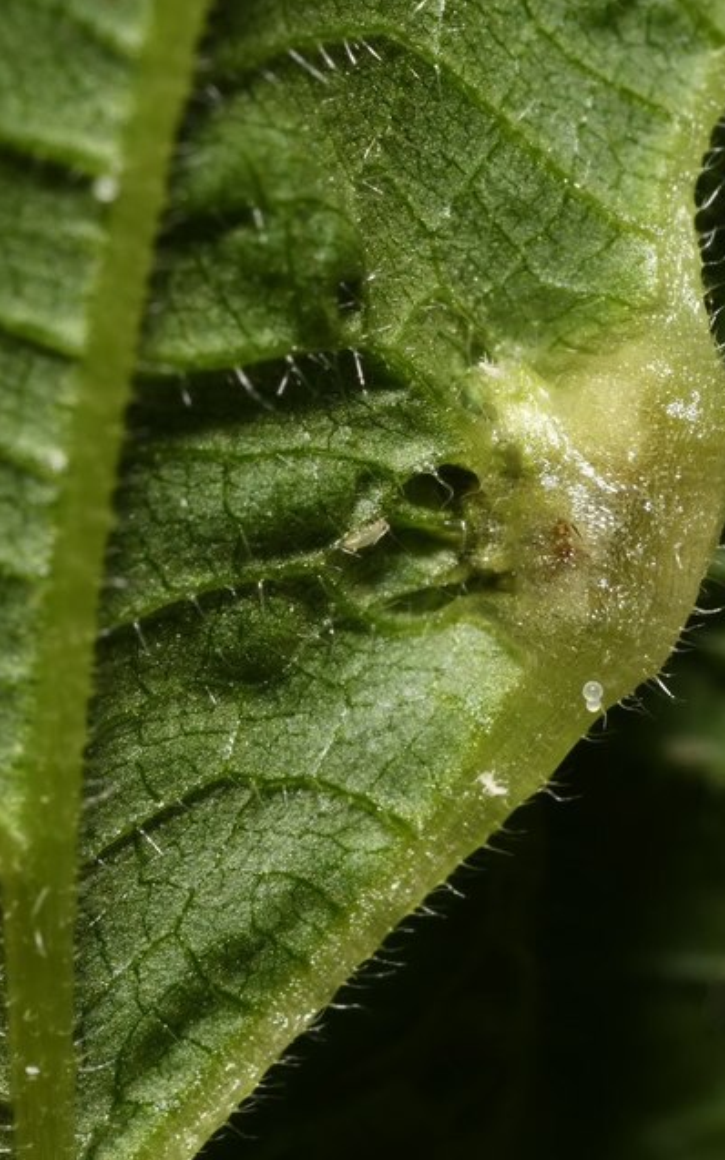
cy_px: 579
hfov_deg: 5.4
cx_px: 638
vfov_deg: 8.7
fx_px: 7645
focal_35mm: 242
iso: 100
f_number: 29
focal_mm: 105
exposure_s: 1/60
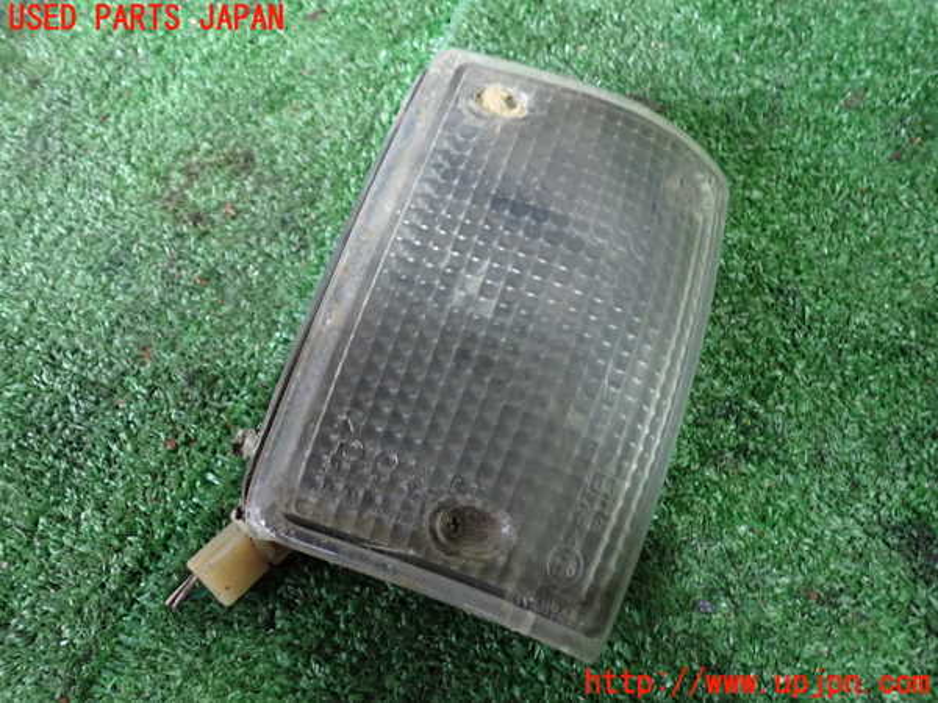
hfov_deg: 60.0
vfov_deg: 46.8
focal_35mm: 30
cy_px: 352
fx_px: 813
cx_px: 469
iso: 800
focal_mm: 5.4
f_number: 2.3
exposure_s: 1/30
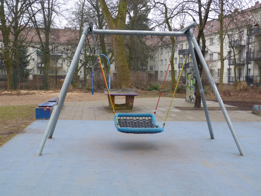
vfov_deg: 31.5
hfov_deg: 41.2
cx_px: 130
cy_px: 98
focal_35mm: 46
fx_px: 347
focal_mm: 8.3
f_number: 3.2
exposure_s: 1/60
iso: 125
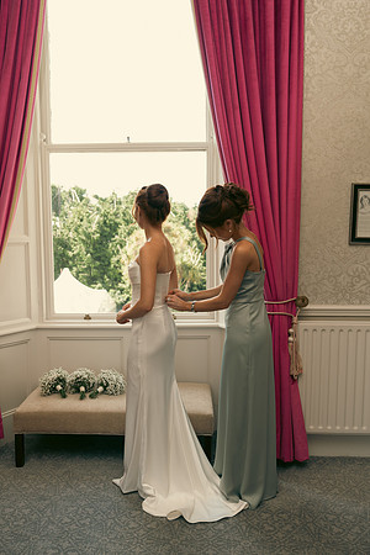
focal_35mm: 31
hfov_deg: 42.3
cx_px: 185
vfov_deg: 60.3
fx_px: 478
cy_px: 278
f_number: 3.5
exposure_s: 1/160
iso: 160
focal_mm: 31
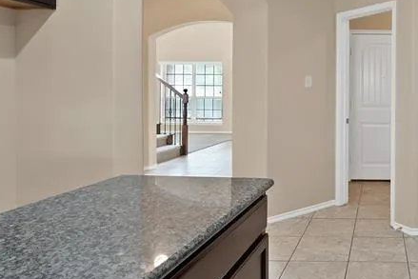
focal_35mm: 28
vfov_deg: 45.9
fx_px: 325
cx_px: 373
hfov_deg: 56.8
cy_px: 99
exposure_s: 1/1.67
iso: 640
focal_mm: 12
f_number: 9
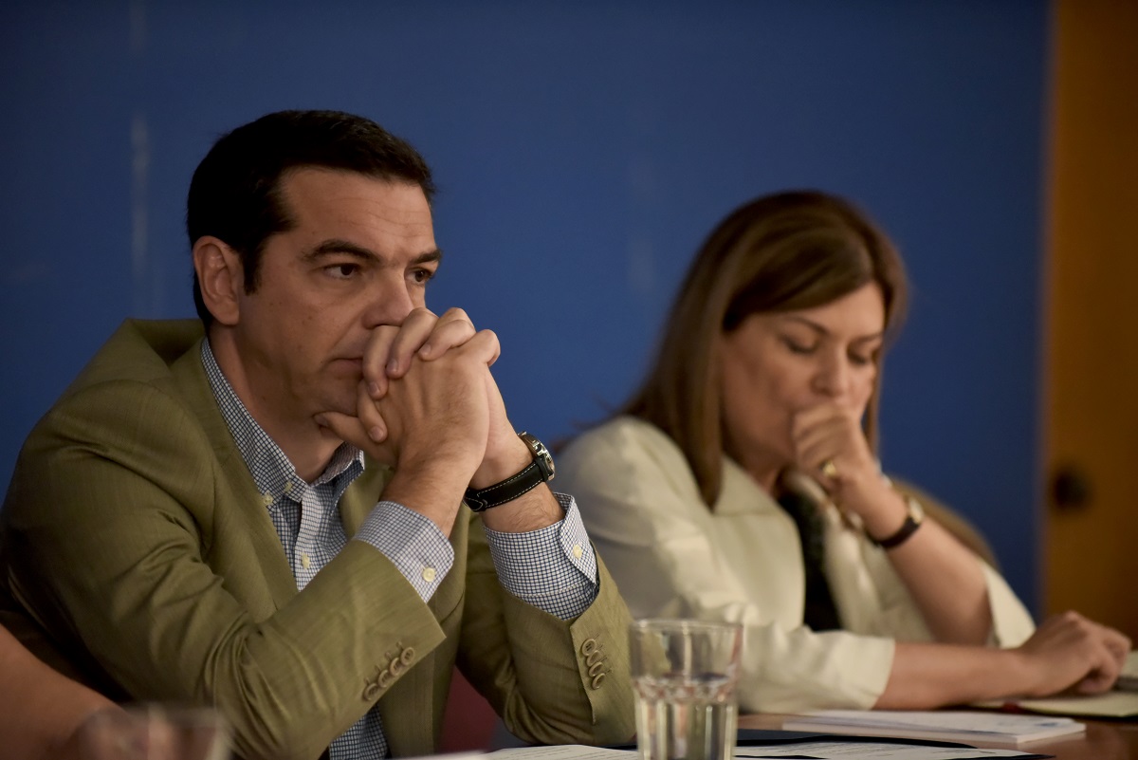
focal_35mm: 200
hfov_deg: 10.3
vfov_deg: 6.9
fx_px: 6324
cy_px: 380
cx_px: 569
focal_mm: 200
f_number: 2.8
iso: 4000
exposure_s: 1/640
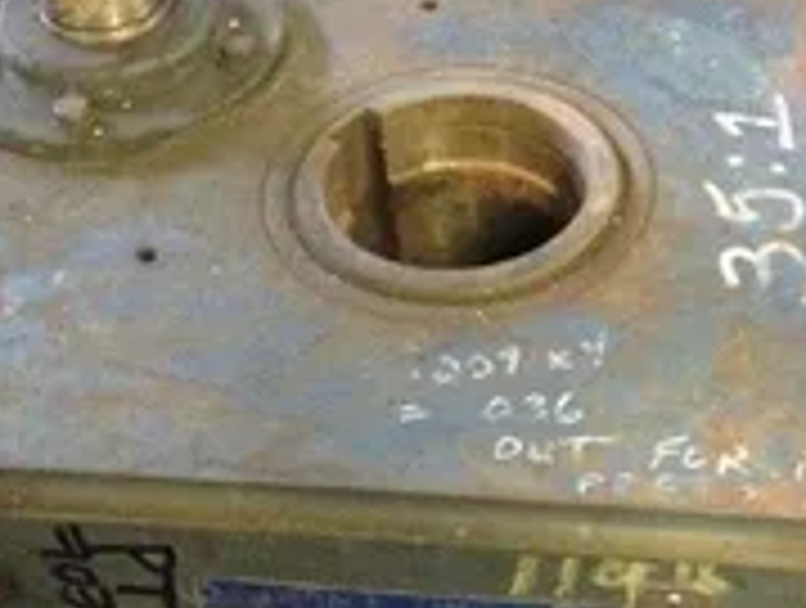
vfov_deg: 19.0
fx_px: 1820
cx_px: 387
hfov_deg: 25.0
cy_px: 315
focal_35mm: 78
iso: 800
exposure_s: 1/15
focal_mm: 4.28
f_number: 2.4
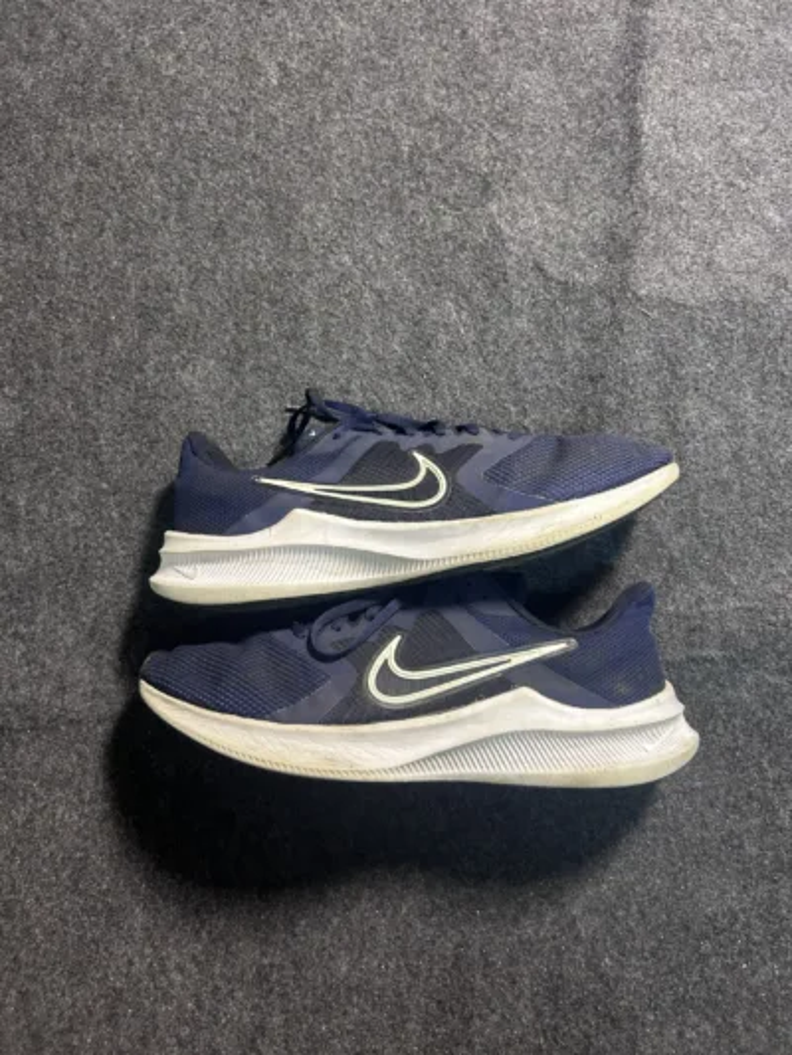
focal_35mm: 26
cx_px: 396
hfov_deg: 53.1
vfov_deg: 67.3
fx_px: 793
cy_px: 528
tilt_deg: -56.0
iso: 200
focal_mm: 5.7
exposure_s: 1/50
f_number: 1.5
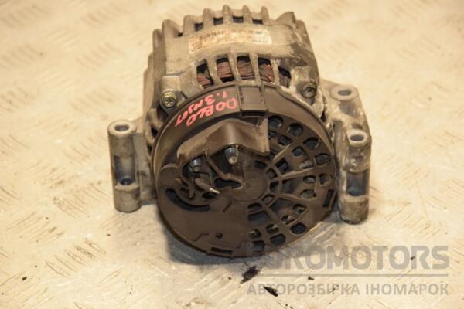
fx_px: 1547
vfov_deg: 11.4
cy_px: 154
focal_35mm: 120
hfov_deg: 17.1
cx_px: 232
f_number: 5.3
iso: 800
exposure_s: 1/100
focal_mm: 80
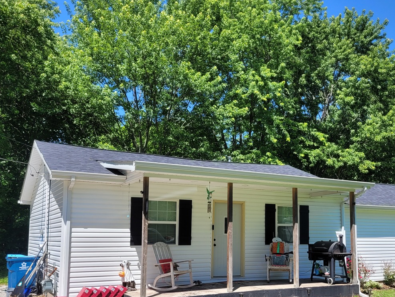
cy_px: 188
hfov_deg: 48.7
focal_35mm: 38
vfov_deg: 37.5
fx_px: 434
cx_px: 237
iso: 40
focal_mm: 5.4
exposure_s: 1/1429
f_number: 1.8
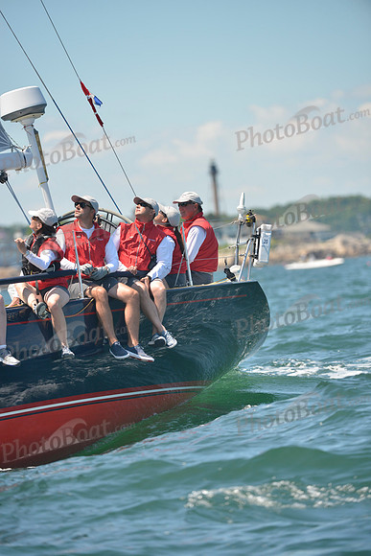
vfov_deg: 7.1
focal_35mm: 290
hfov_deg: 4.7
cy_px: 278
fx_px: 4480
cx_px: 186
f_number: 4.5
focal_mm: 290
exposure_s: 1/1250
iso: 280
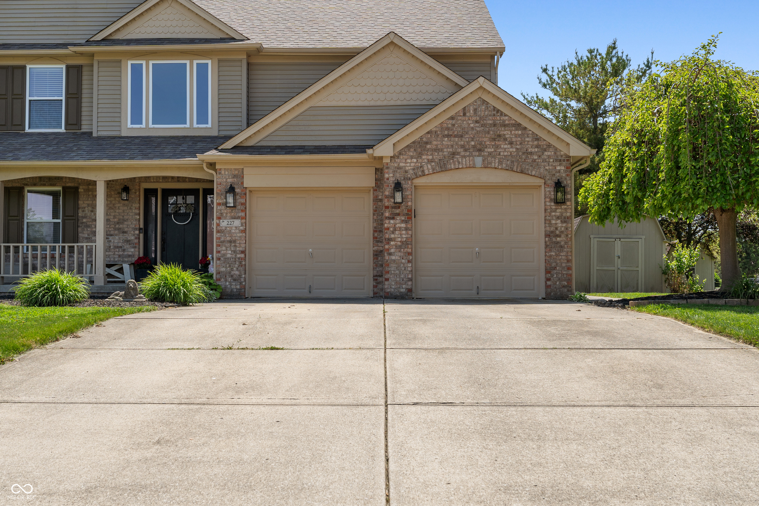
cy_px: 253
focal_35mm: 36
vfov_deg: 36.9
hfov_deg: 53.1
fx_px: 759
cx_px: 380
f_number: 5.6
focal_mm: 24
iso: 100
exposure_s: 1/500
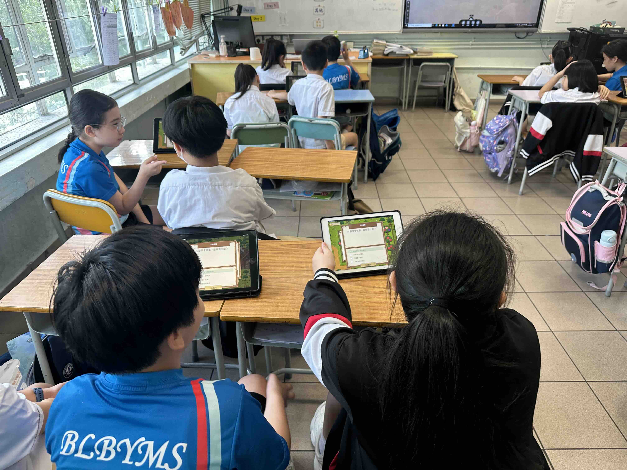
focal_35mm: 24
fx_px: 435
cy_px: 235
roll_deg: -1.3
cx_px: 314
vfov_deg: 56.8
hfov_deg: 71.6
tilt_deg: -27.0
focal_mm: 6.86
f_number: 1.78
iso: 125
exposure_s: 1/100
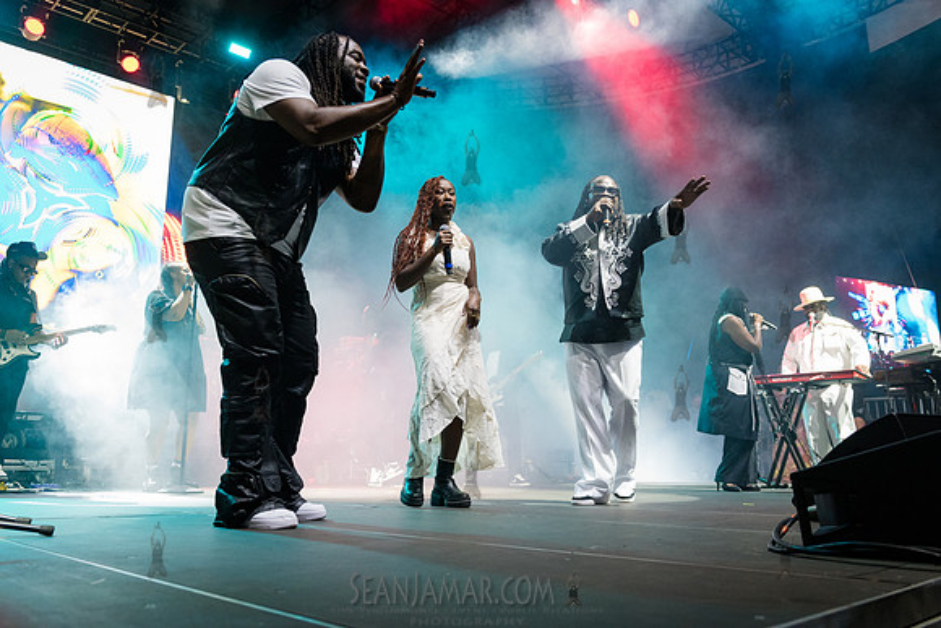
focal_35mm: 31
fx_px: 810
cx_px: 470
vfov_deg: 42.3
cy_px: 314
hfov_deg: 60.3
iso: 3200
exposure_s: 1/320
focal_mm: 31
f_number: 4
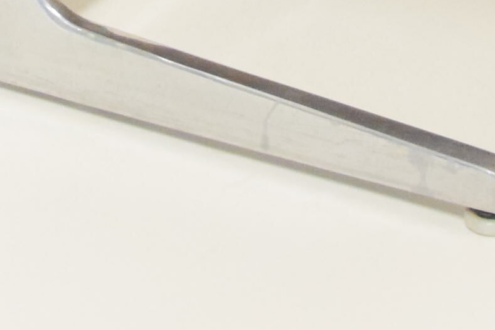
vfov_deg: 7.0
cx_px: 25
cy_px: -407
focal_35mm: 188
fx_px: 2586
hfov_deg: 10.9
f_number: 3.8
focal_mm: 22
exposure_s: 1/60
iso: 3600
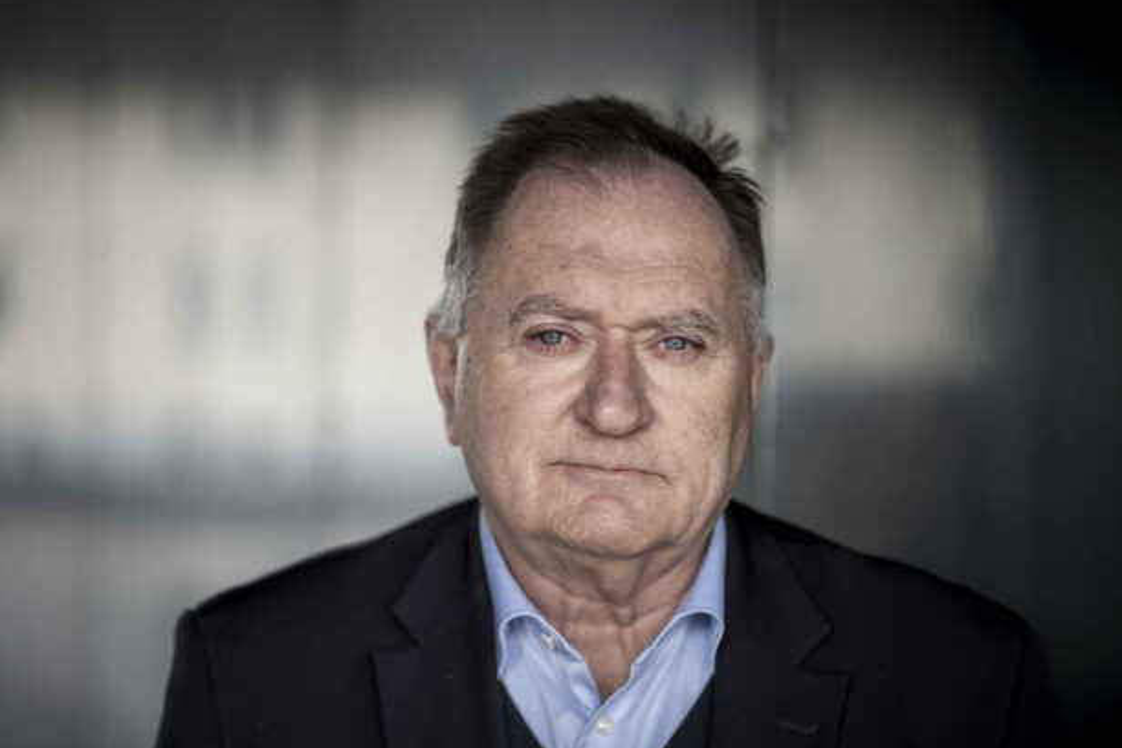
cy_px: 429
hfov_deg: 20.4
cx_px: 482
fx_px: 3116
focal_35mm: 100
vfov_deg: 13.7
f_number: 1.8
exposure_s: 1/200
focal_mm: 85
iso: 100
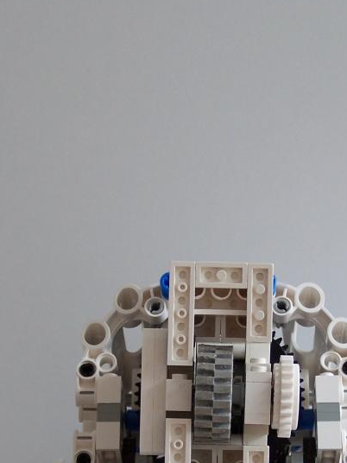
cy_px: 405
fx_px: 1711
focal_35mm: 128
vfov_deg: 15.2
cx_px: 206
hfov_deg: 11.6
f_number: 3.2
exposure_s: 1/60
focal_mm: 11.1
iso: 80
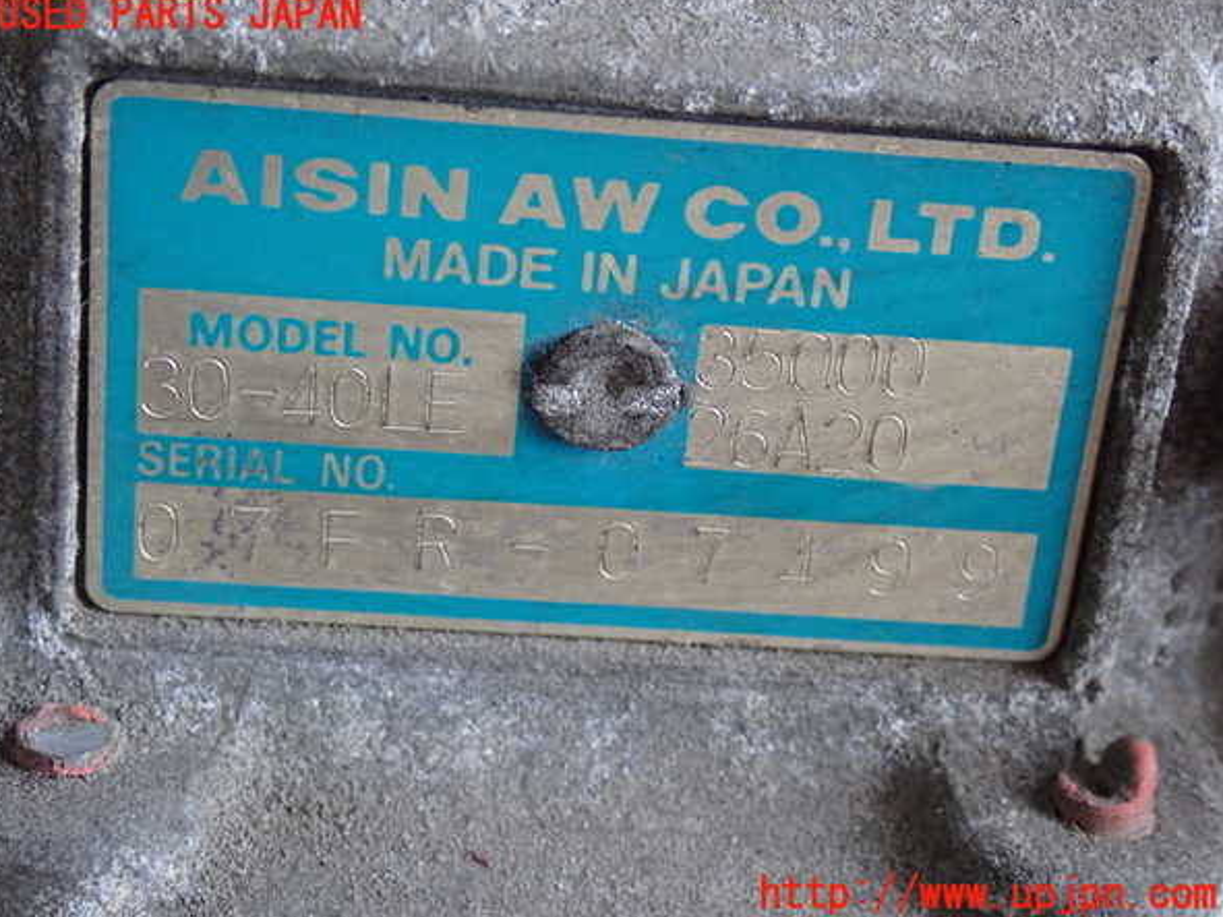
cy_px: 455
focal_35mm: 68
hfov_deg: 28.6
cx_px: 606
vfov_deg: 21.6
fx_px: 2402
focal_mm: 11.88
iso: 640
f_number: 3.8
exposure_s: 1/60
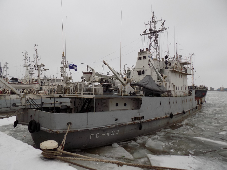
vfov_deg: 56.8
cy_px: 85
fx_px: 157
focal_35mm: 24
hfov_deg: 71.6
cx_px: 114
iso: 80
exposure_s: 1/160
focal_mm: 4.3
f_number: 3.1
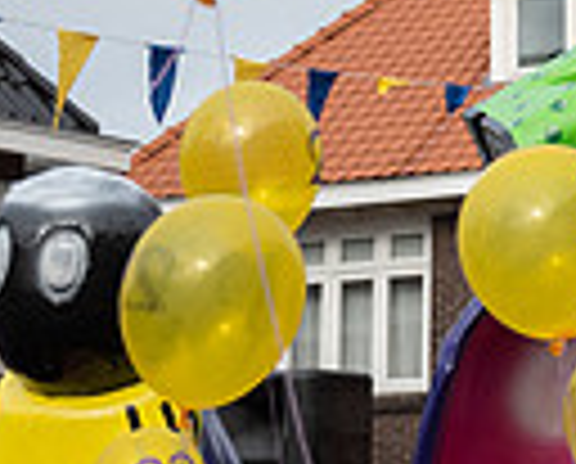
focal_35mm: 191
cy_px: -101
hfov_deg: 9.3
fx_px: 3264
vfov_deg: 8.0
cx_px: 1260
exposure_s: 1/3200
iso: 400
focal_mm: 30
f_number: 4.5
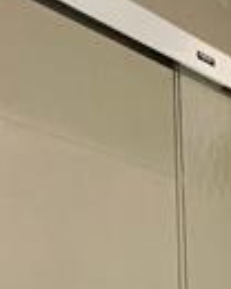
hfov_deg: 12.8
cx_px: 622
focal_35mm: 75
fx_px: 641
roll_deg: -1.1
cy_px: 474
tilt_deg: -1.3
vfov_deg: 20.4
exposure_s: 1/120
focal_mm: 1.57
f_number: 1.8
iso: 100
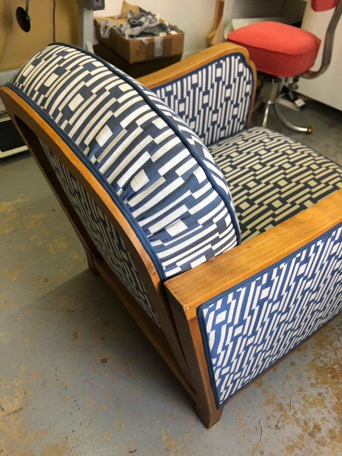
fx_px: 369
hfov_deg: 49.7
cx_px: 171
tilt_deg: -42.0
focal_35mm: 28
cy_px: 228
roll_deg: -2.0
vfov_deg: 63.4
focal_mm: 3.99
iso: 40
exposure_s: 1/17
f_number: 1.8
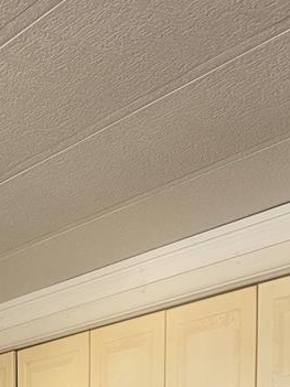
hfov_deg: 17.4
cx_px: -19
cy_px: 611
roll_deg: +0.1
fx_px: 917
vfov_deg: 20.0
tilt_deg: -5.1
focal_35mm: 82
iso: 160
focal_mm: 6.76
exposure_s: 1/121
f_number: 1.78
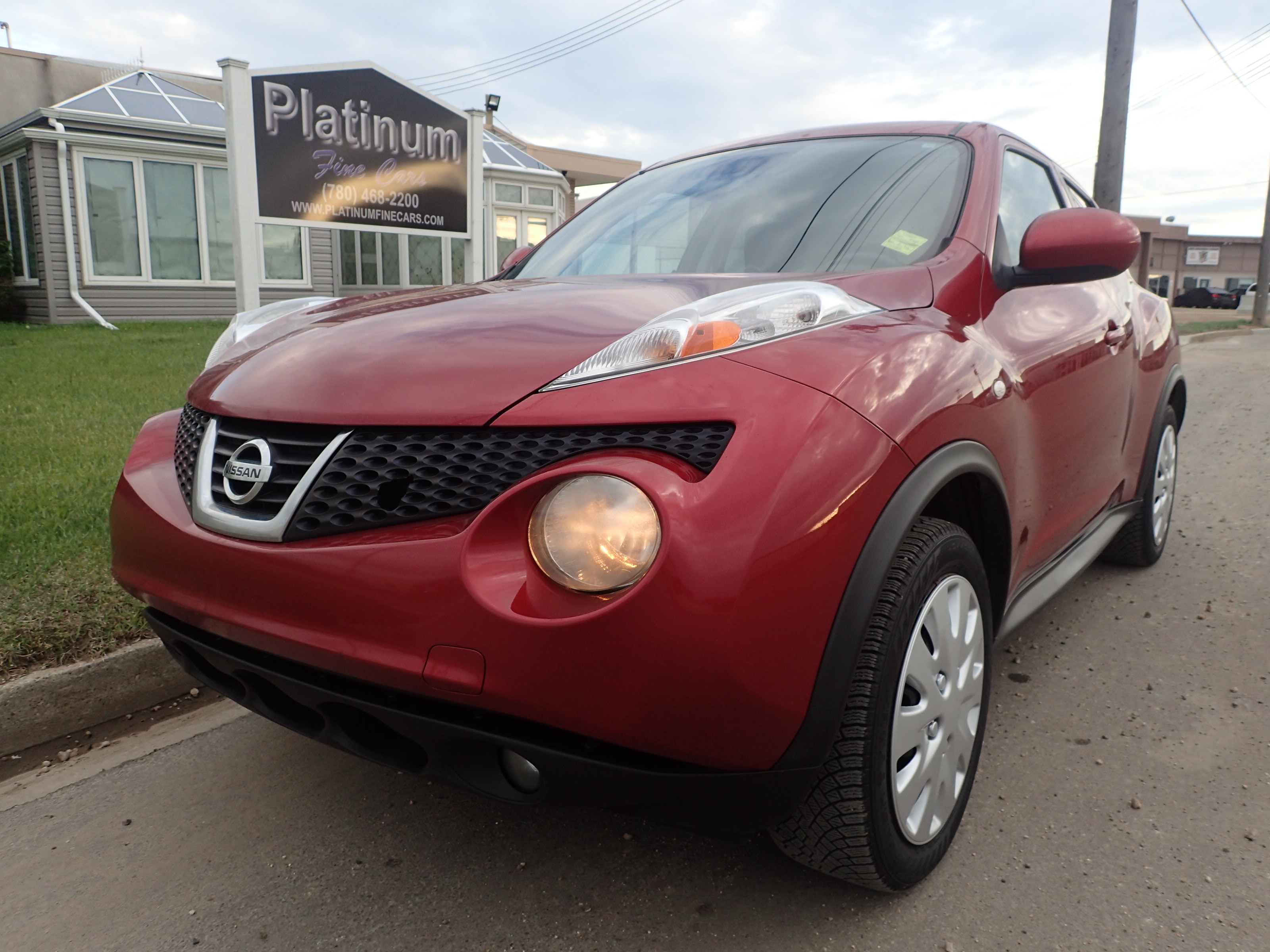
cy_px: 476
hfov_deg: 69.4
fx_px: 917
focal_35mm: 25
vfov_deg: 54.9
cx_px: 635
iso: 100
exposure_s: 1/200
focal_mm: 4.5
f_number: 2.8
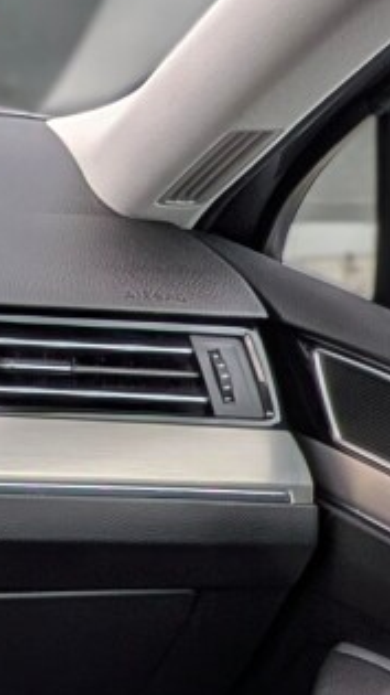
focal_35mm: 133
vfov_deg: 16.1
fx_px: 2447
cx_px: -1086
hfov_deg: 7.2
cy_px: 477
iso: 30
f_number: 1.7
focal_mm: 4.53
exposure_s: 1/551
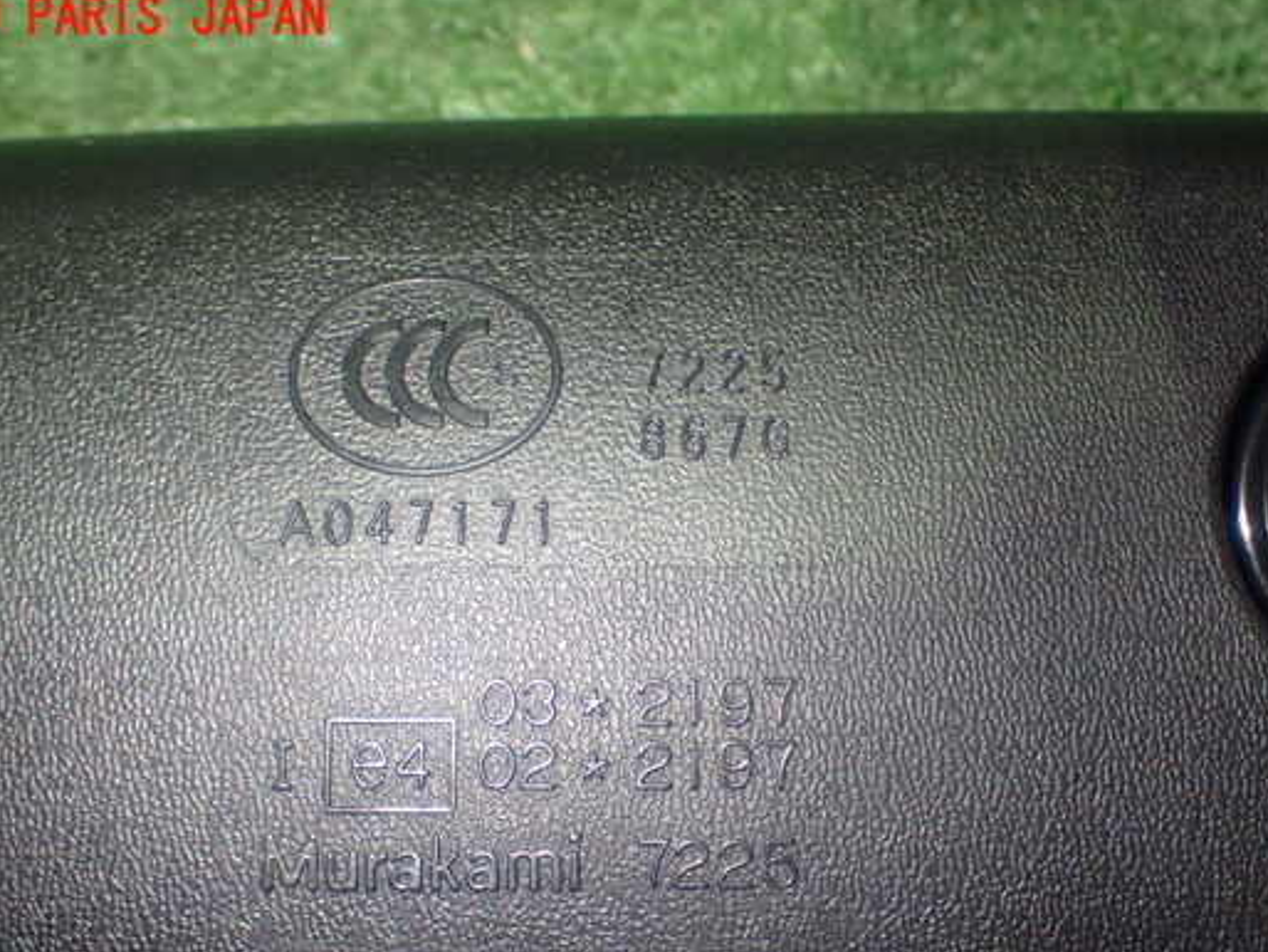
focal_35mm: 55
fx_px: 2015
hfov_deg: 34.9
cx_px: 618
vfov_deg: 26.5
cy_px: 544
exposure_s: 1/40
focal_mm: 8.4
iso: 800
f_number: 3.1
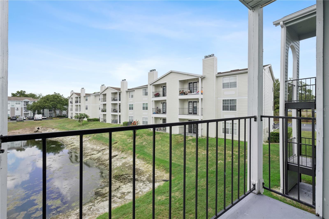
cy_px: 110
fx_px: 146
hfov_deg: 96.7
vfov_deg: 73.7
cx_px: 164
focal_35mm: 16
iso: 200
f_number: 9
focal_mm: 16
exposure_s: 1/200
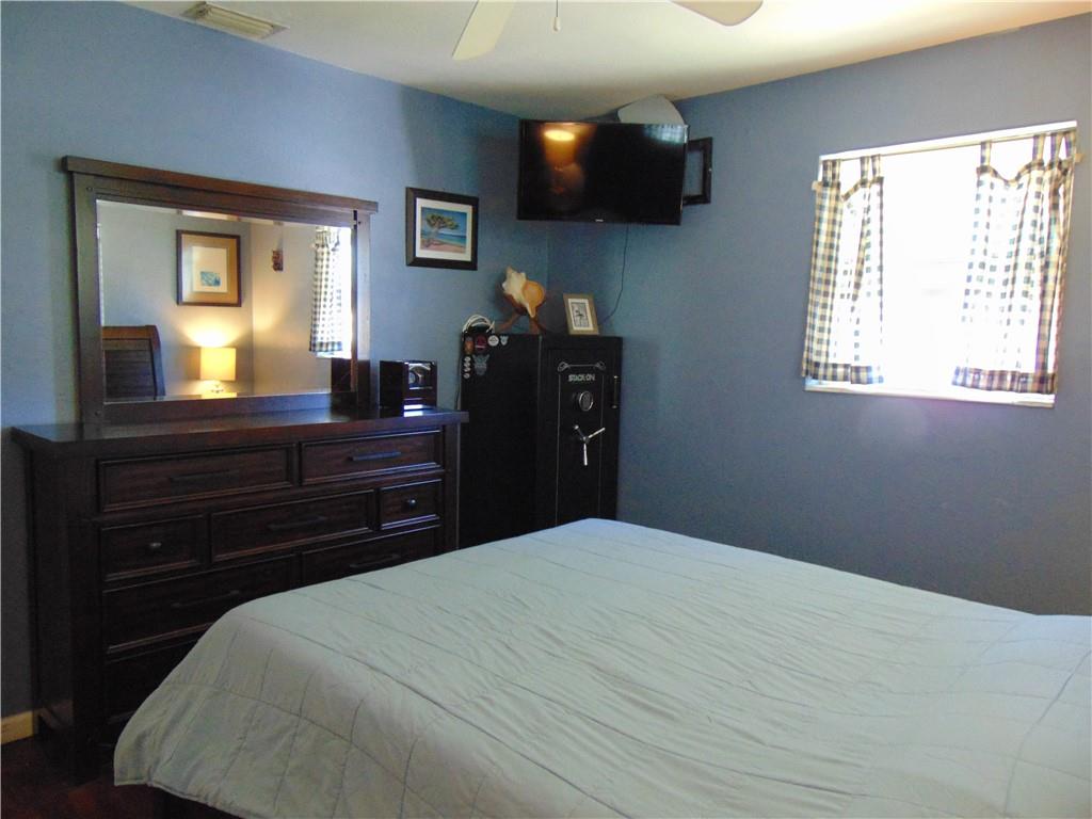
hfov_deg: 69.4
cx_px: 546
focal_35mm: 25
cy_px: 410
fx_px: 789
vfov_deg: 54.9
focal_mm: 4.5
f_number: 3
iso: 400
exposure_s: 1/15
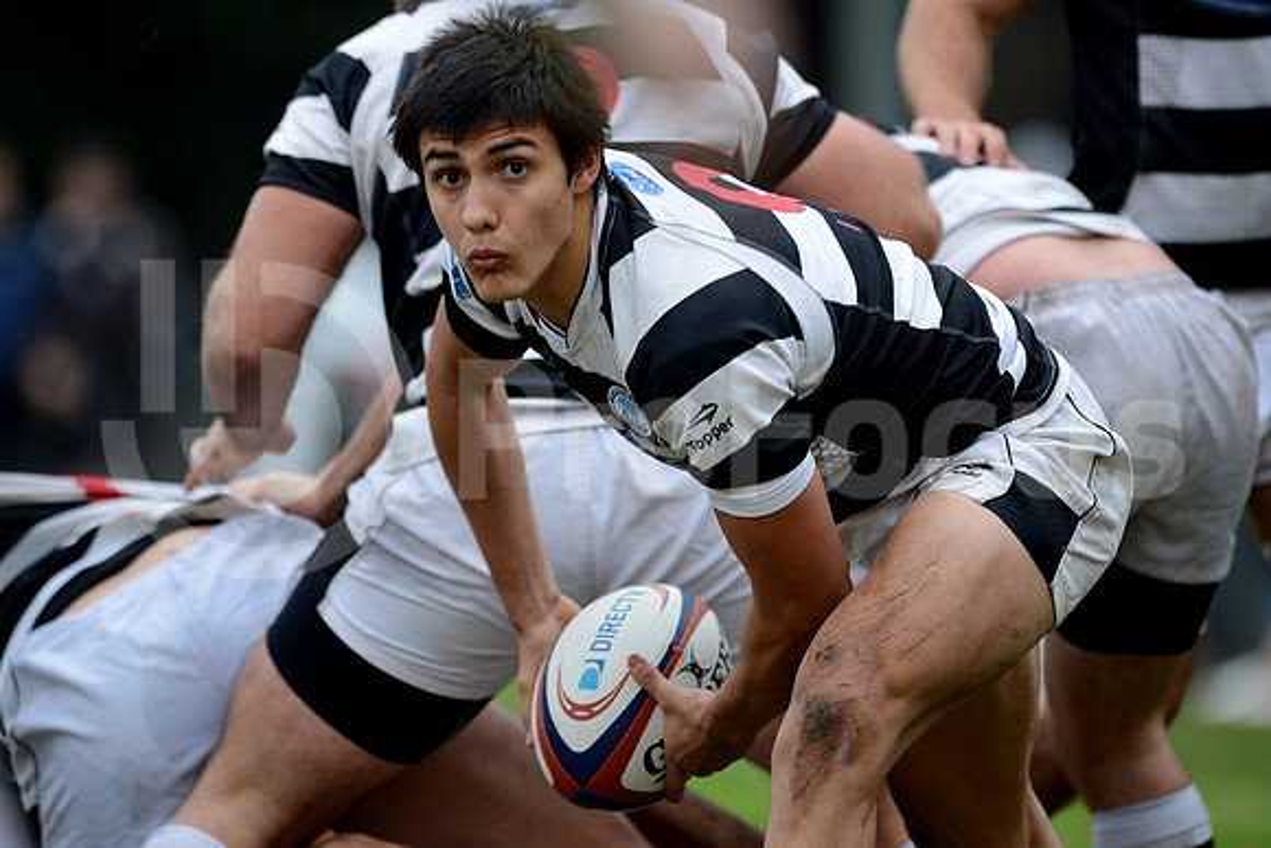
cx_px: 636
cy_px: 424
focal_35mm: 420
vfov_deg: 3.3
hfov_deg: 4.9
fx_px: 14831
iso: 1100
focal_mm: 420
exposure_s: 1/800
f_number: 4
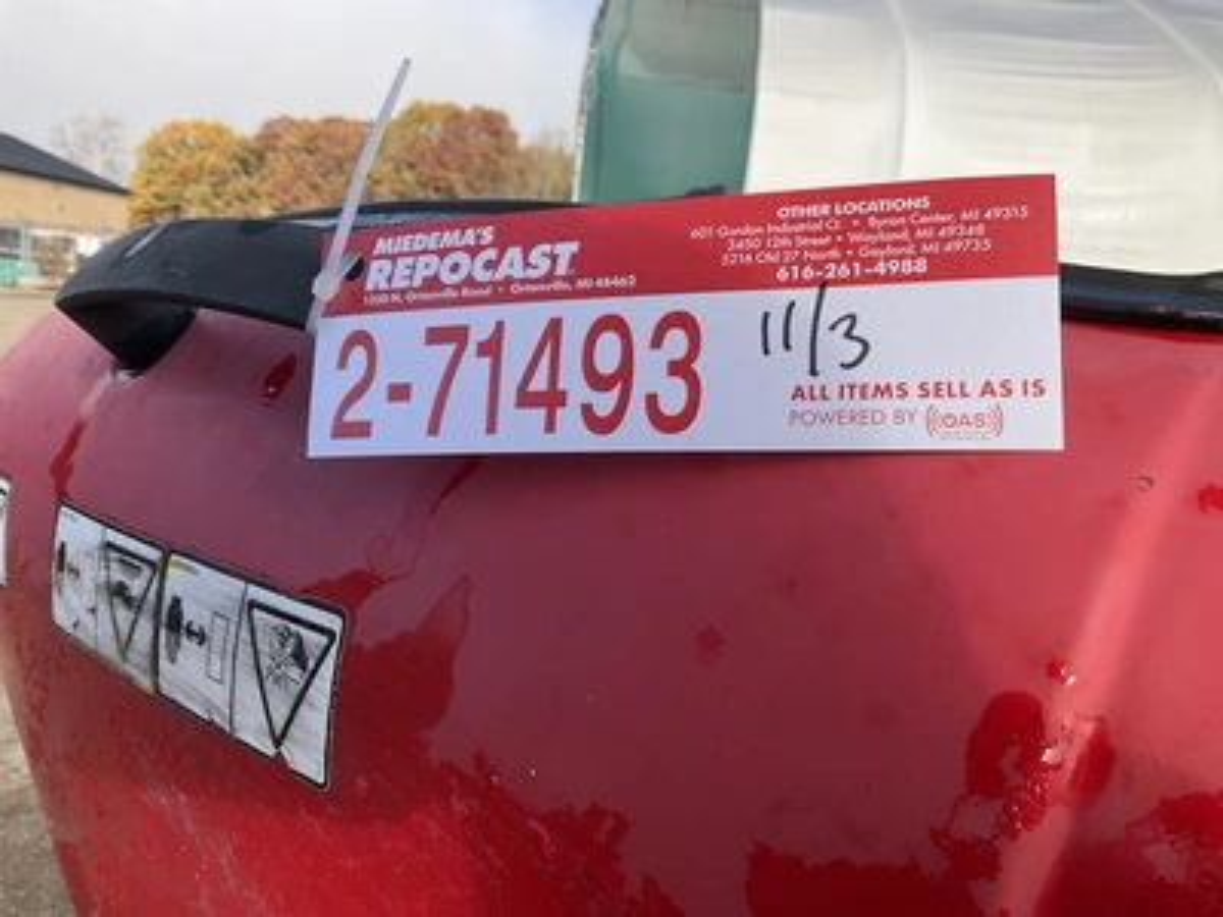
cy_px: 458
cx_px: 612
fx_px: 1025
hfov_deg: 61.7
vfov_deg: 48.2
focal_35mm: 29
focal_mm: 3
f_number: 1.8
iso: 25
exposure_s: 1/997
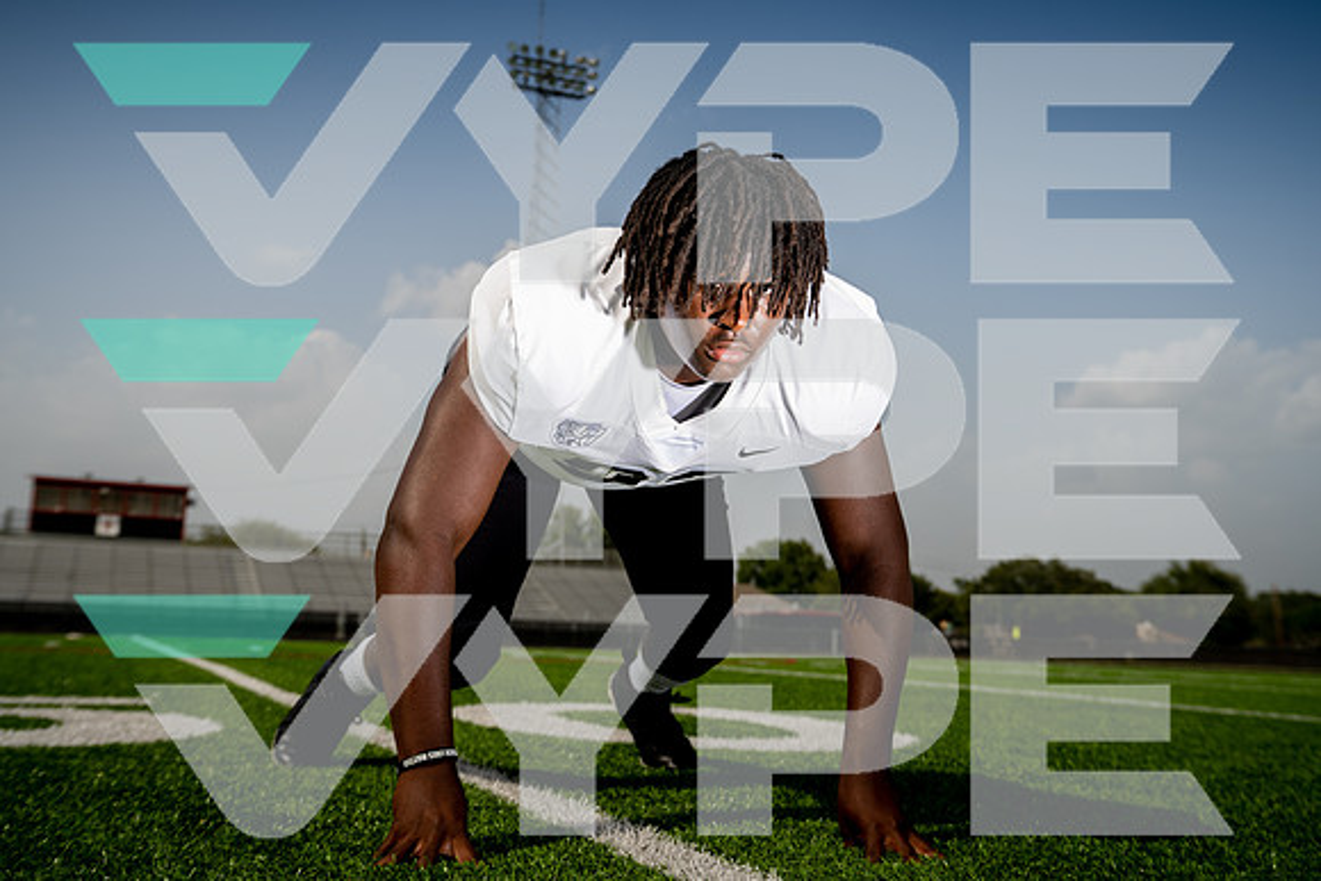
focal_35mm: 38
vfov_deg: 35.1
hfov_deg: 50.7
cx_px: 660
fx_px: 1395
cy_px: 440
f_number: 4.5
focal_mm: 38
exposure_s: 1/1250
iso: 100
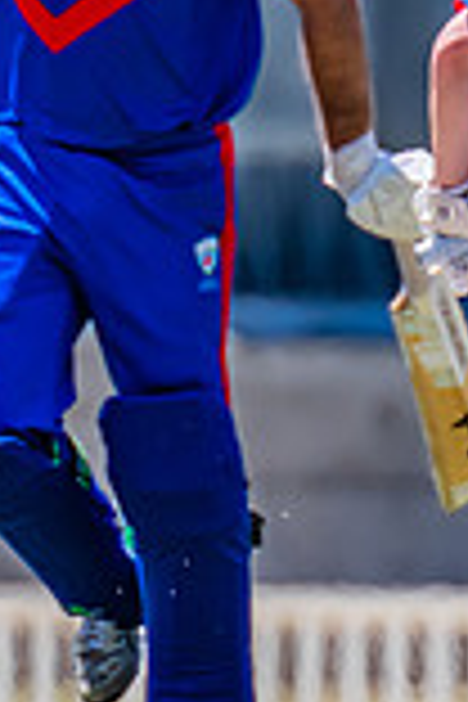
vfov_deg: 0.7
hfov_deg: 0.5
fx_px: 56507
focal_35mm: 2898
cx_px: -223
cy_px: 320
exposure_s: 1/2000
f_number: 8
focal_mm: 600
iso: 640
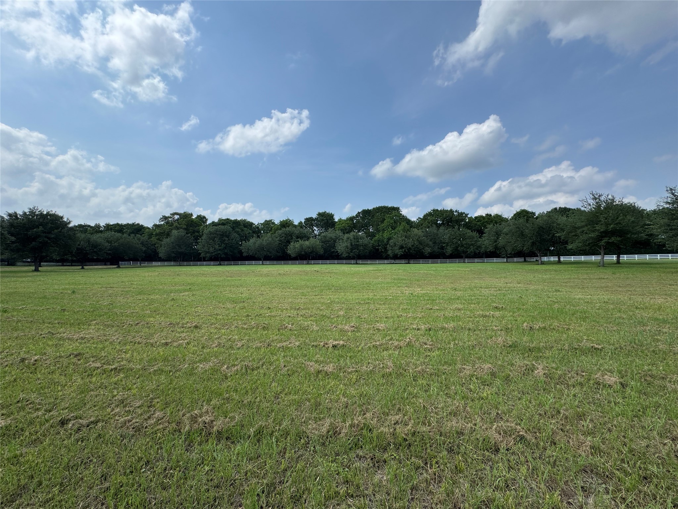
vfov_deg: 85.7
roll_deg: -0.6
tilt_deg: +3.1
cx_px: 339
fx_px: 274
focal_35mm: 14
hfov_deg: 102.1
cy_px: 254
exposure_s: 1/2273
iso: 50
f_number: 2.2
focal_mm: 2.22
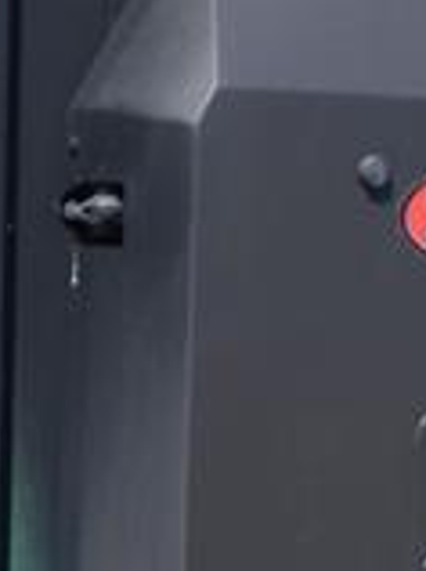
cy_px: 788
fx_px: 4212
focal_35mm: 256
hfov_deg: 5.8
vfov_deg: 7.6
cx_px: 377
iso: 100
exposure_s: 1/160
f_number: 6.3
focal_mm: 26
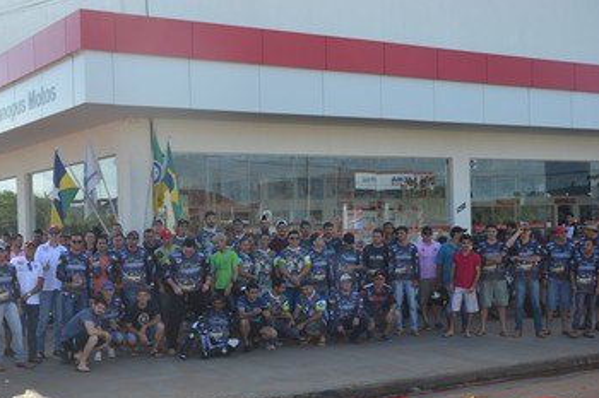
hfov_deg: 36.6
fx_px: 898
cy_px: 251
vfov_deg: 25.0
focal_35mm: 54
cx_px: 216
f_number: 7.1
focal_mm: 28
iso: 100
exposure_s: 1/200
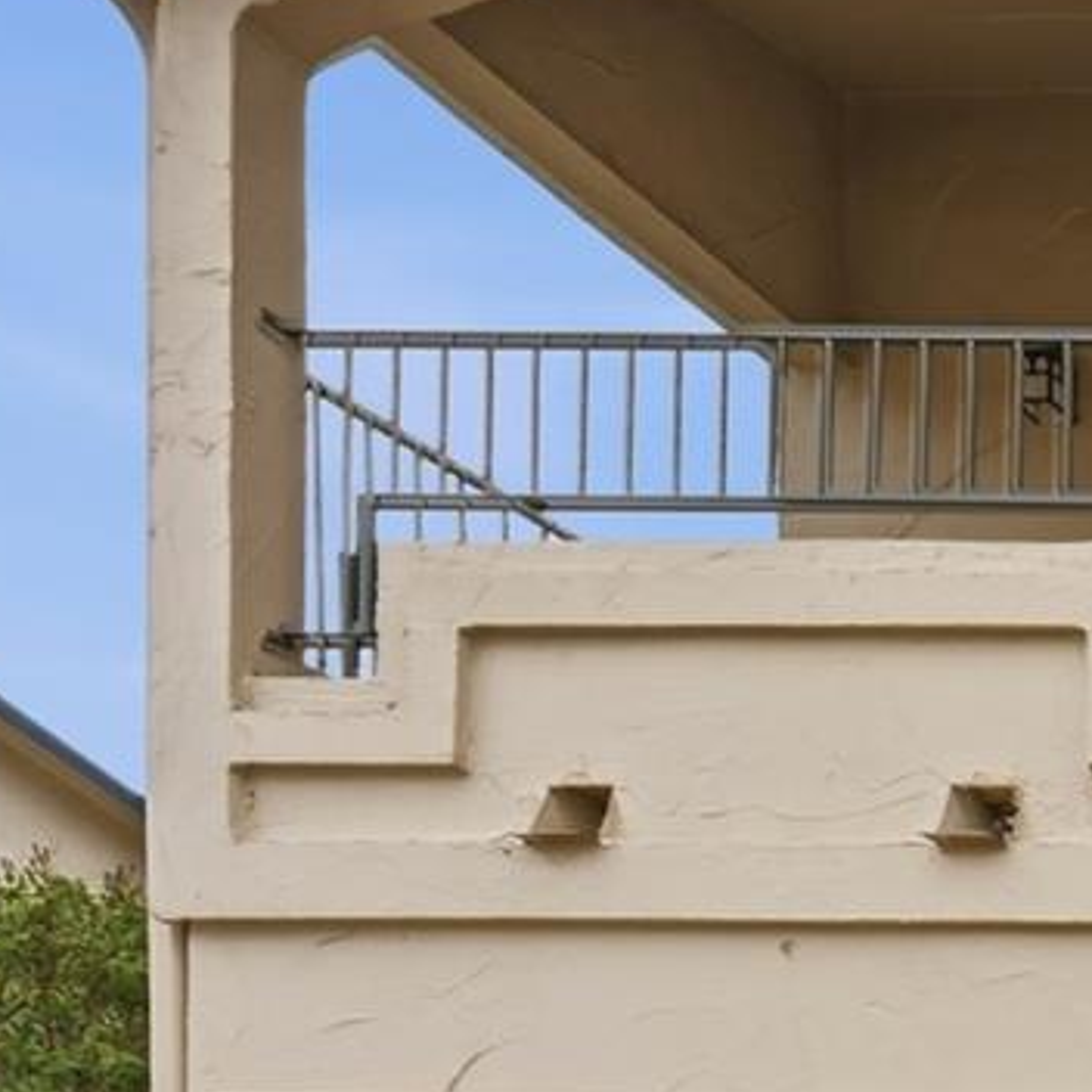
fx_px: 1927
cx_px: 2339
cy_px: 1610
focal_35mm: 54
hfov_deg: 17.6
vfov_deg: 24.8
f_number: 8
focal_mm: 14
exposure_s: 1/2000
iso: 400
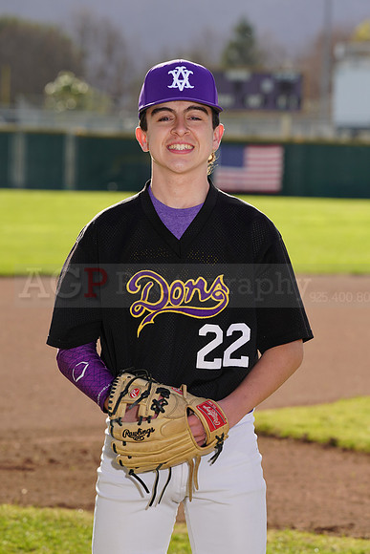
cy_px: 277
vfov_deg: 9.8
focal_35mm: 209
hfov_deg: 6.6
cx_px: 185
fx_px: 3220
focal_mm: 209
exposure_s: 1/200
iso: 100
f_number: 9
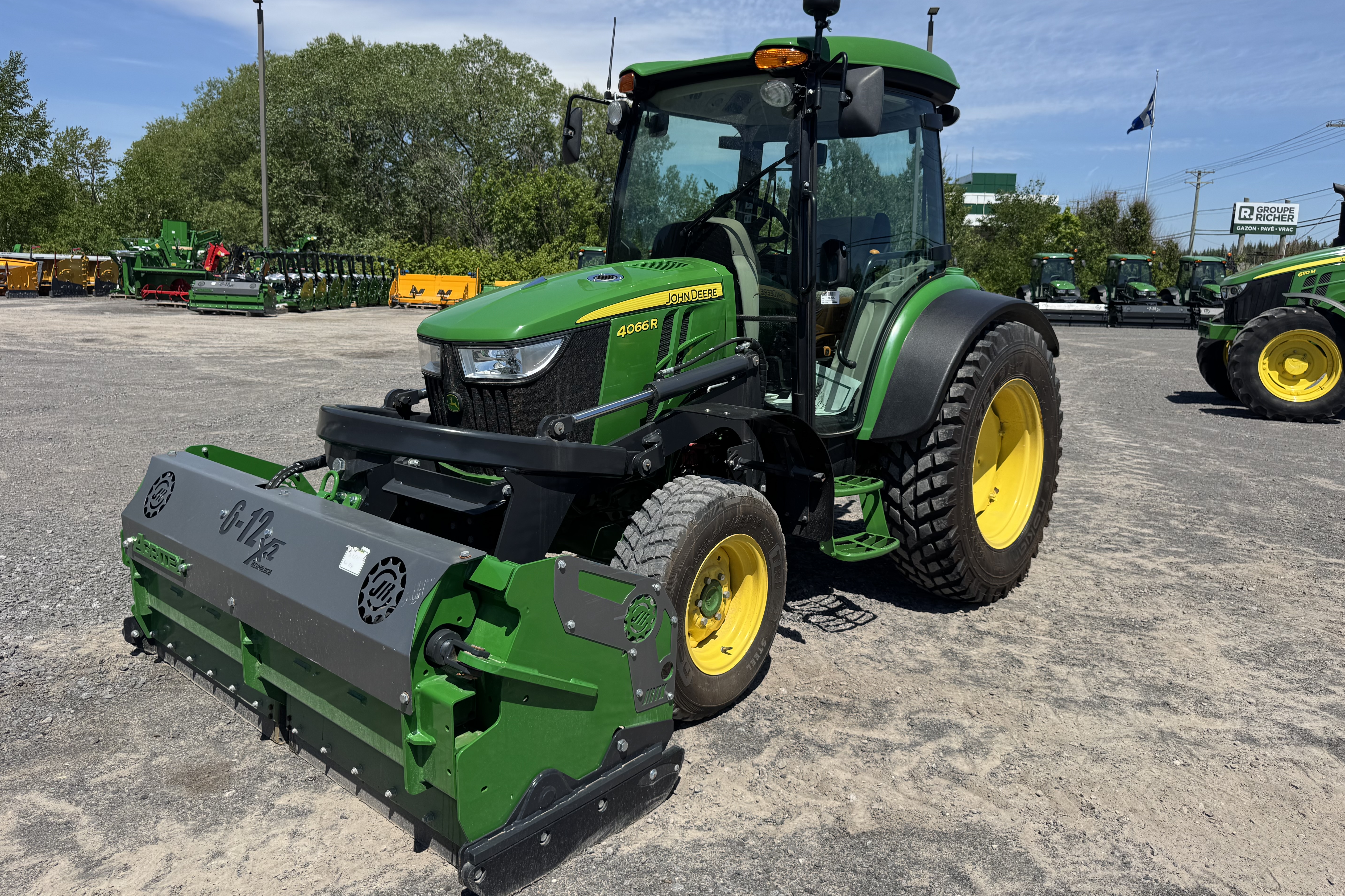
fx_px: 934
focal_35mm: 25
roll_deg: -0.1
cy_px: 407
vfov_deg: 51.2
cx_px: 672
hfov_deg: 71.5
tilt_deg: -5.5
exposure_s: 1/4608
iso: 80
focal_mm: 6.76
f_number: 1.78
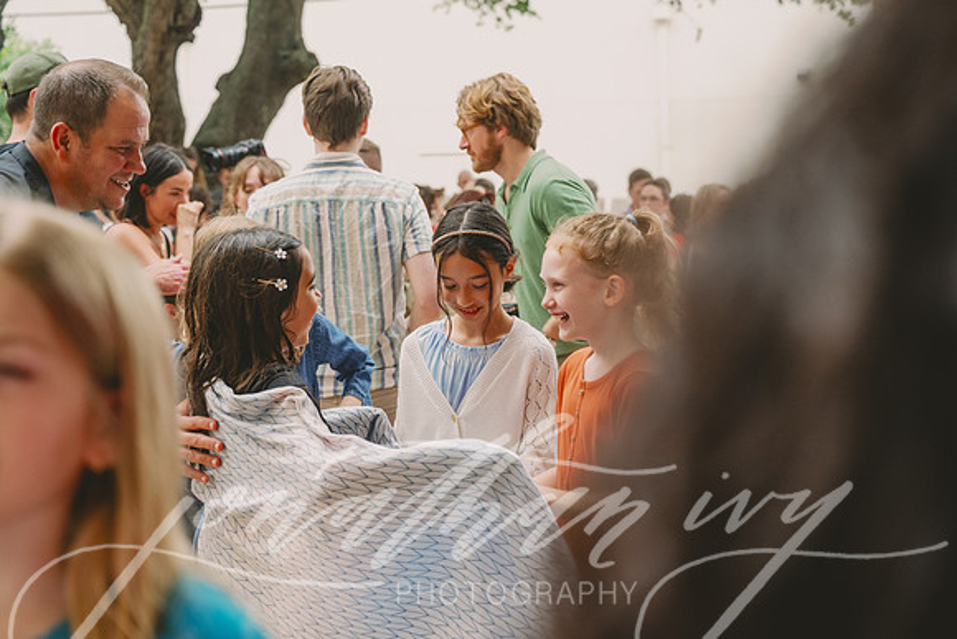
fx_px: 1675
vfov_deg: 21.6
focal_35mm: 63
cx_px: 478
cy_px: 320
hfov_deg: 31.9
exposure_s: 1/800
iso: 1250
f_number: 4.5
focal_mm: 63
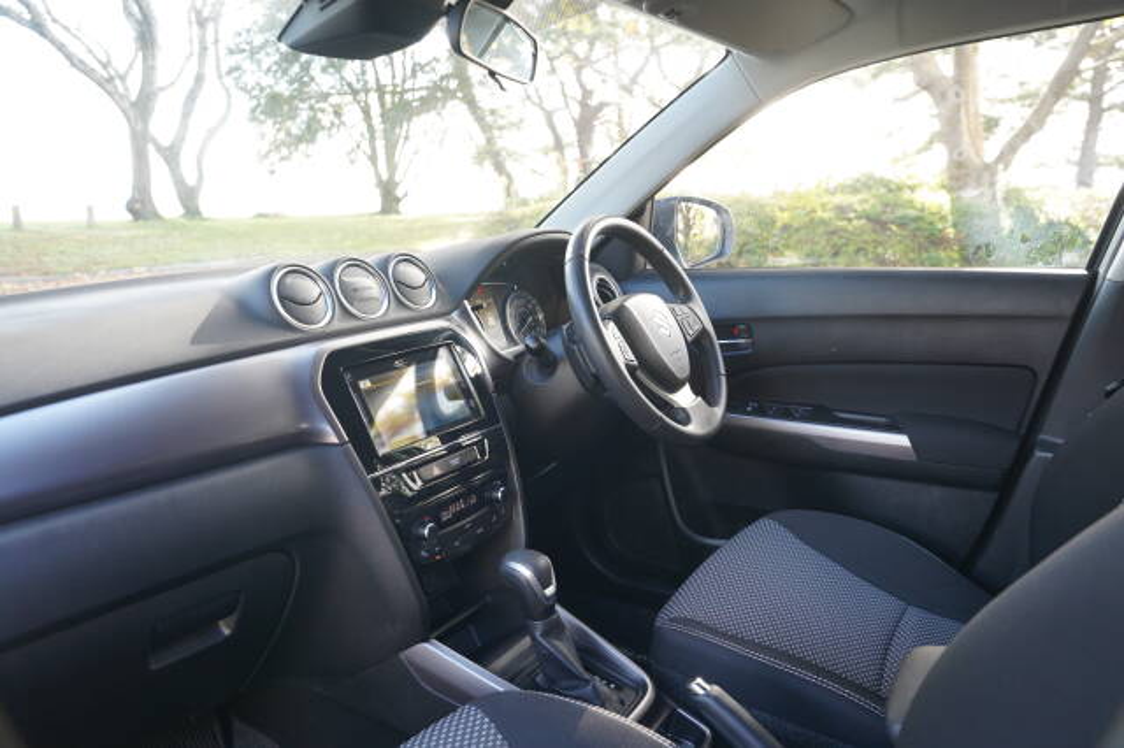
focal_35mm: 24
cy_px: 374
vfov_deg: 53.1
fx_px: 749
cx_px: 562
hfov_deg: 73.8
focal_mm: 24
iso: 800
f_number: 4
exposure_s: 1/60
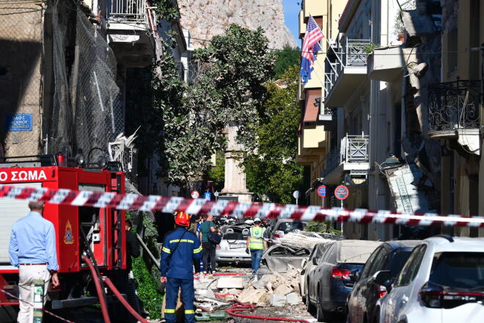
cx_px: 242
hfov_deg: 18.6
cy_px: 162
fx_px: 1479
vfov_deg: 12.5
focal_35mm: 110
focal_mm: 110
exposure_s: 1/3200
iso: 640
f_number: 6.3
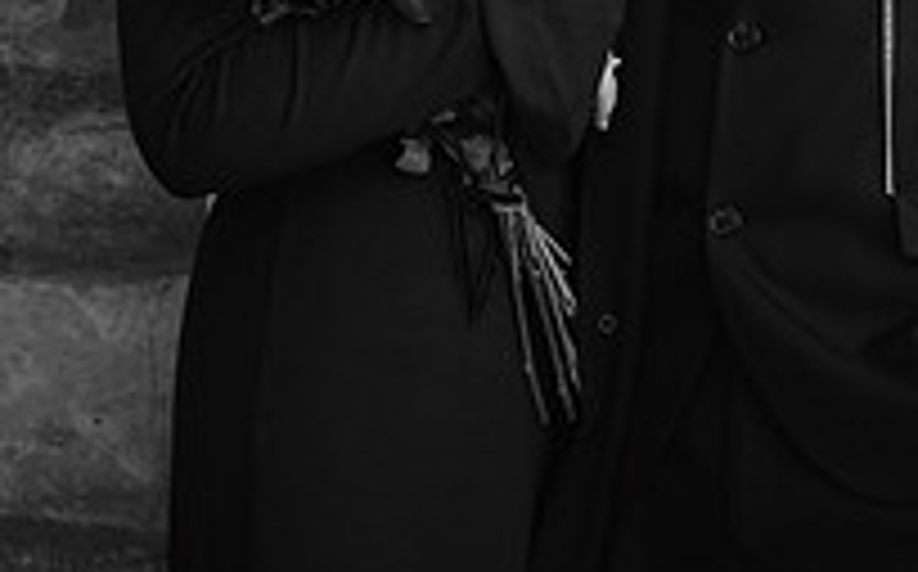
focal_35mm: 135
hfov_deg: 15.5
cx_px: 594
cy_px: -189
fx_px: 3374
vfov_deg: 9.5
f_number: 2.8
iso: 200
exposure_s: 1/640
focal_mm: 40
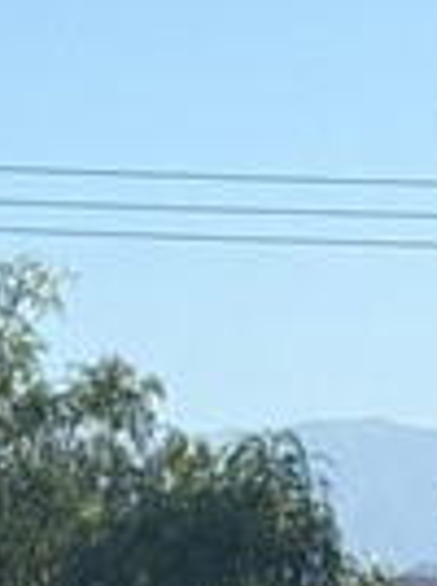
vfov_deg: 5.2
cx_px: -1106
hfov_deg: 3.9
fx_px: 6197
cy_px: 1596
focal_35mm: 367
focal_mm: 6.76
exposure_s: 1/3891
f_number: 1.78
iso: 64
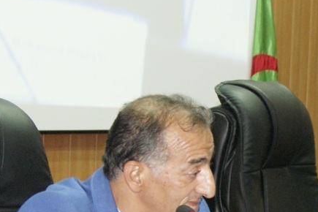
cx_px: 396
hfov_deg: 14.2
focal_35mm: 139
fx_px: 1228
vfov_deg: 9.8
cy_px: 202
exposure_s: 1/10
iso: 800
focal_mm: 28
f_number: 4.5
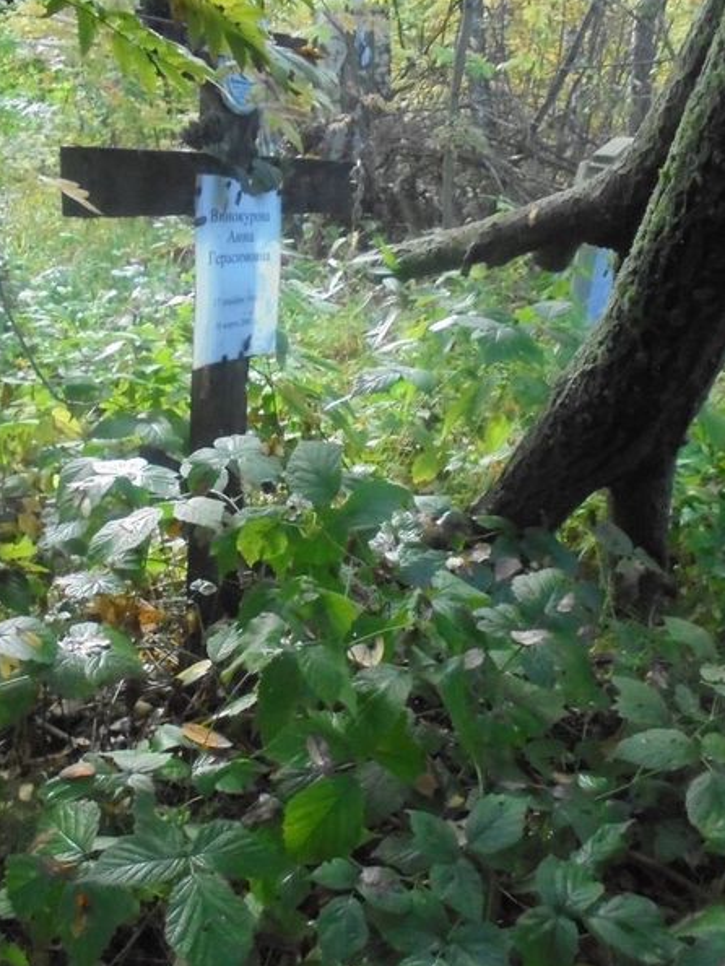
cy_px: 483
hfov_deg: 40.7
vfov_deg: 52.6
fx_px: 977
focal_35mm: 35
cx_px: 348
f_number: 3.5
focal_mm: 4.6
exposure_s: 1/125
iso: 640
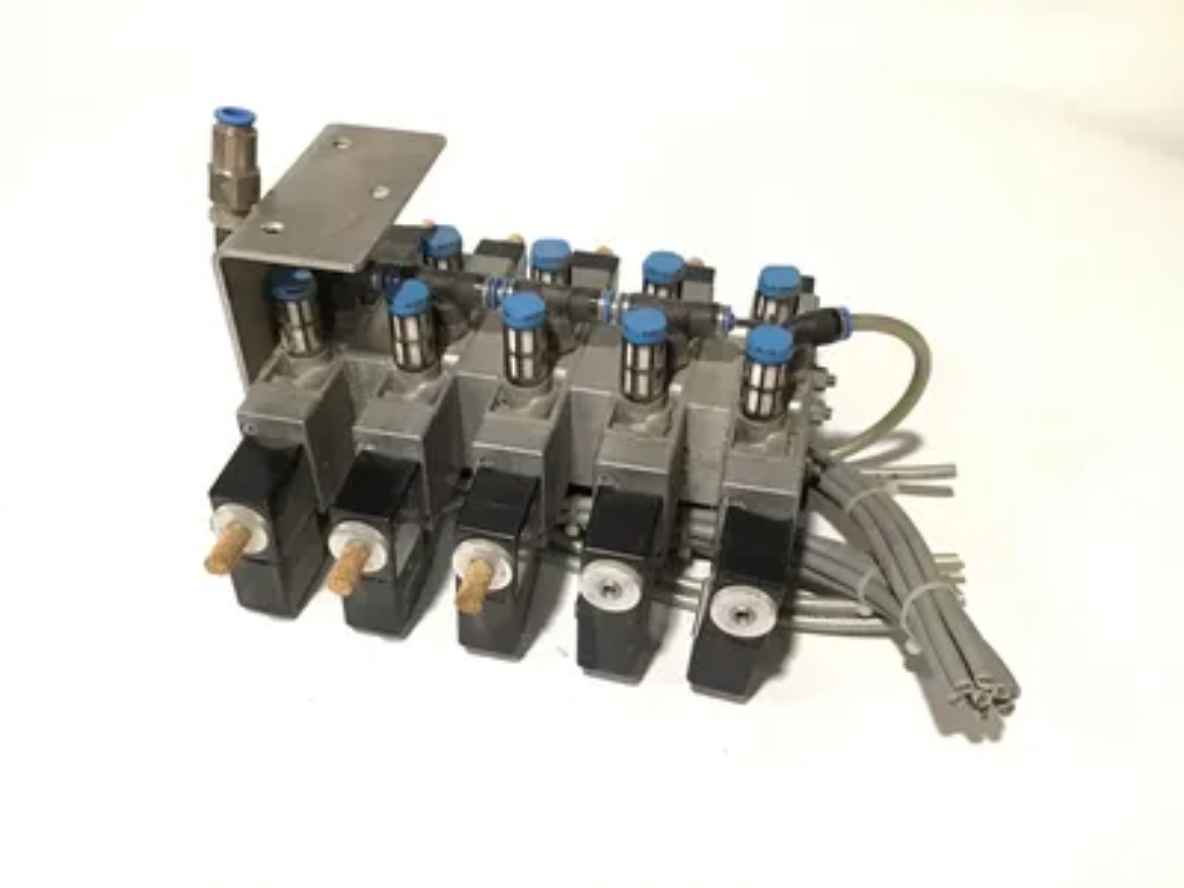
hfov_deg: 58.4
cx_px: 592
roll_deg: -1.9
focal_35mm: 31
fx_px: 1060
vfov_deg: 45.4
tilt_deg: -44.1
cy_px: 444
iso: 200
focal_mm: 3.3
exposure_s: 1/24
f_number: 2.4
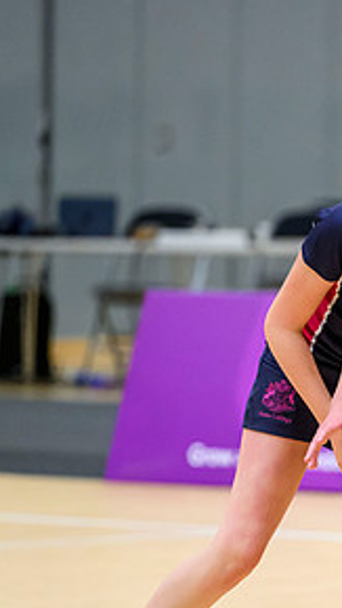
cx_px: 482
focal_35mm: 504
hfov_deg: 2.4
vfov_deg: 4.3
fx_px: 8130
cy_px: 342
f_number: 3.2
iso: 5000
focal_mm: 200
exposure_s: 1/800
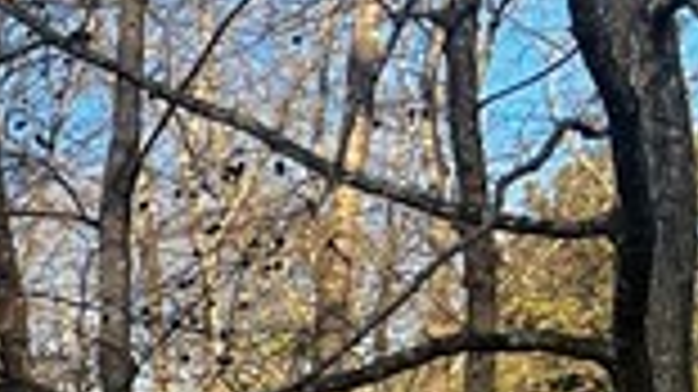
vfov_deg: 6.2
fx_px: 3459
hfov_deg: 9.8
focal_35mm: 187
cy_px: 879
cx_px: -1108
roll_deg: +1.0
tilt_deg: +5.2
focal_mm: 5.7
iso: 50
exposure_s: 1/1295
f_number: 1.5
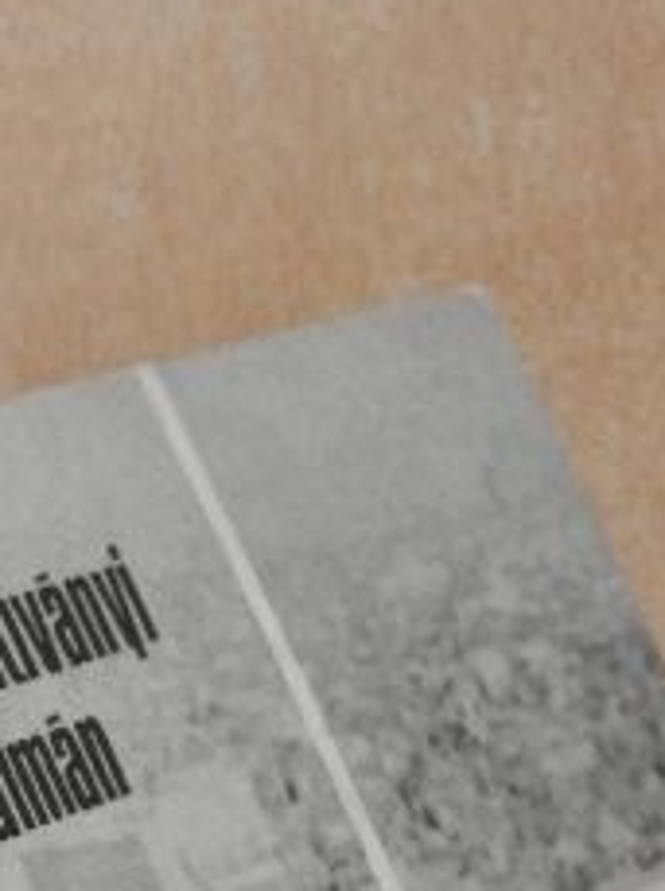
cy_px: 1152
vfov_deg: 13.6
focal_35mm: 140
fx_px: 3596
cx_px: -257
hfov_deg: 10.3
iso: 400
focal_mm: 9
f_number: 4
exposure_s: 1/15
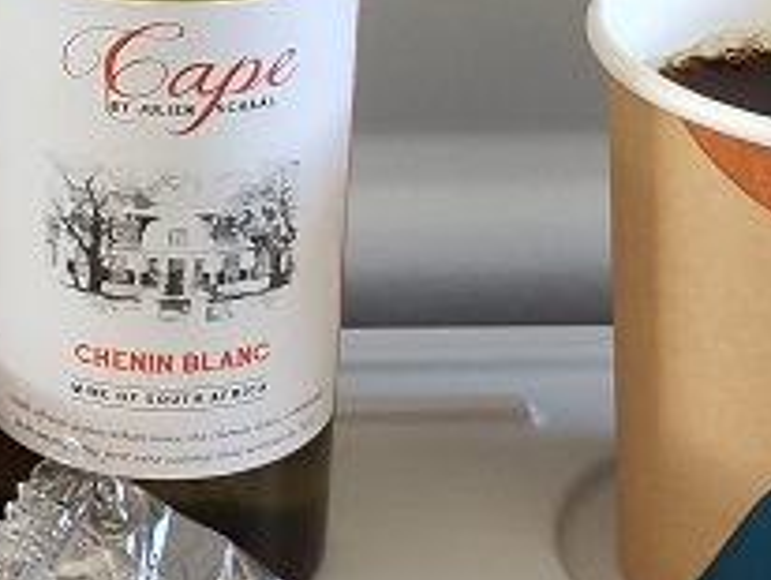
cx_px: 75
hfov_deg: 15.4
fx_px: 2810
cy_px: 284
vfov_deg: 11.8
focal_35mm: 126
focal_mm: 4.77
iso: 963
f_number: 1.75
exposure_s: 1/33
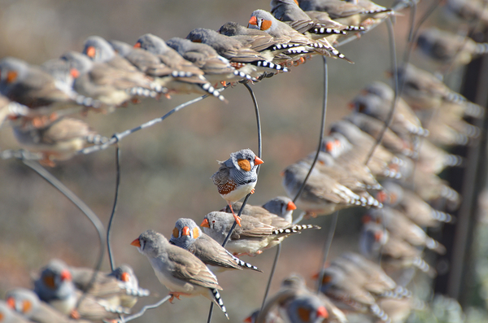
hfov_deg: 4.6
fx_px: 6085
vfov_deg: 3.0
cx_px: 244
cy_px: 162
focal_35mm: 450
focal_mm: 300
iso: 400
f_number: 5.6
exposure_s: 1/1000
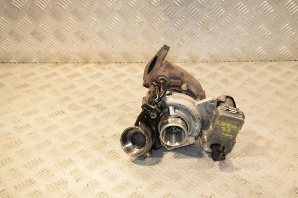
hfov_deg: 35.1
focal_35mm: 57
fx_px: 472
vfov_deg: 23.8
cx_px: 149
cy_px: 99
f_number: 6.3
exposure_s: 1/200
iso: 800
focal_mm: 38
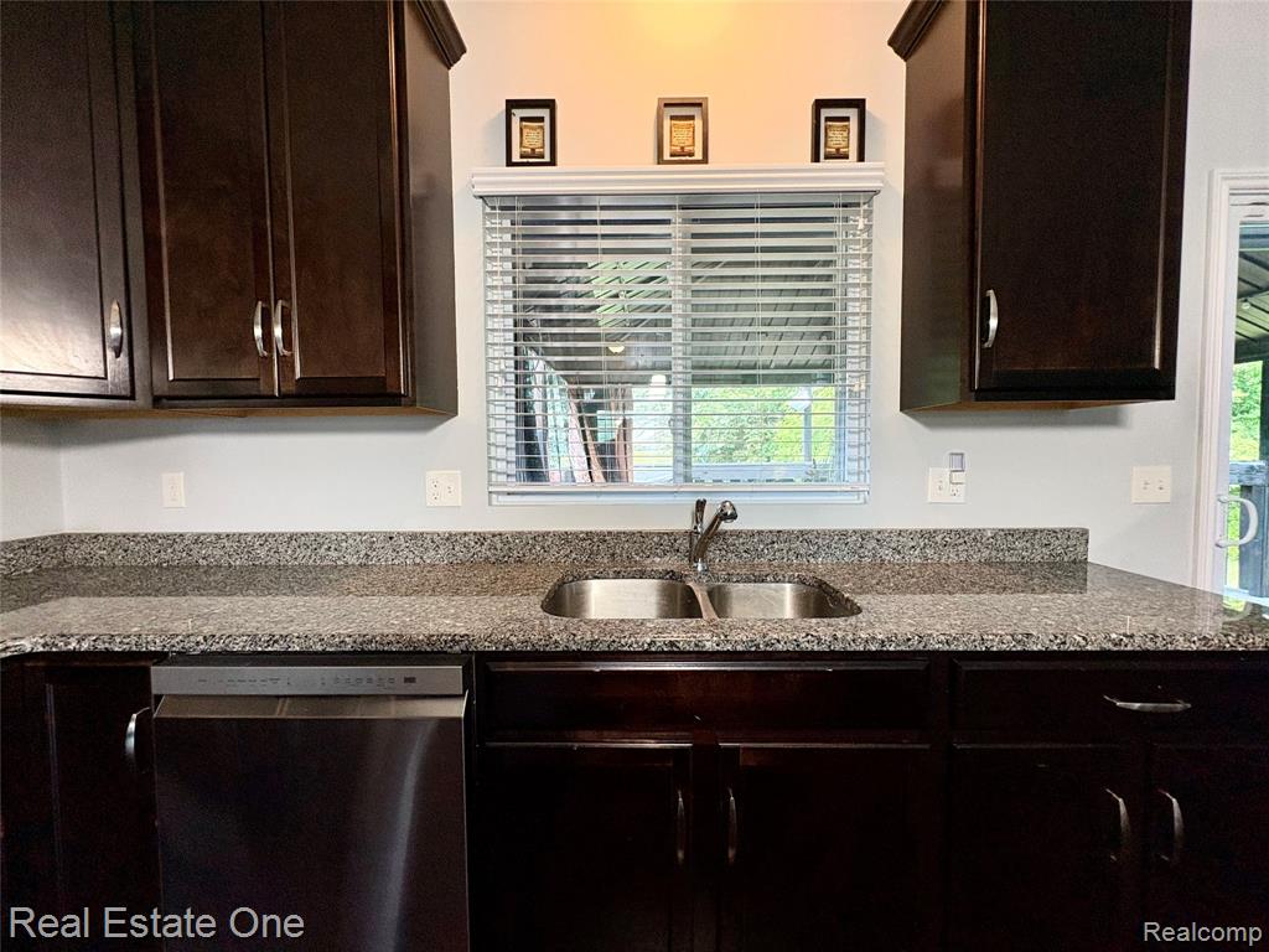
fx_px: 513
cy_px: 476
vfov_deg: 85.7
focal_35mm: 14
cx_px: 634
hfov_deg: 102.1
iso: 320
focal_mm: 2.22
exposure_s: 1/60
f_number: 2.2
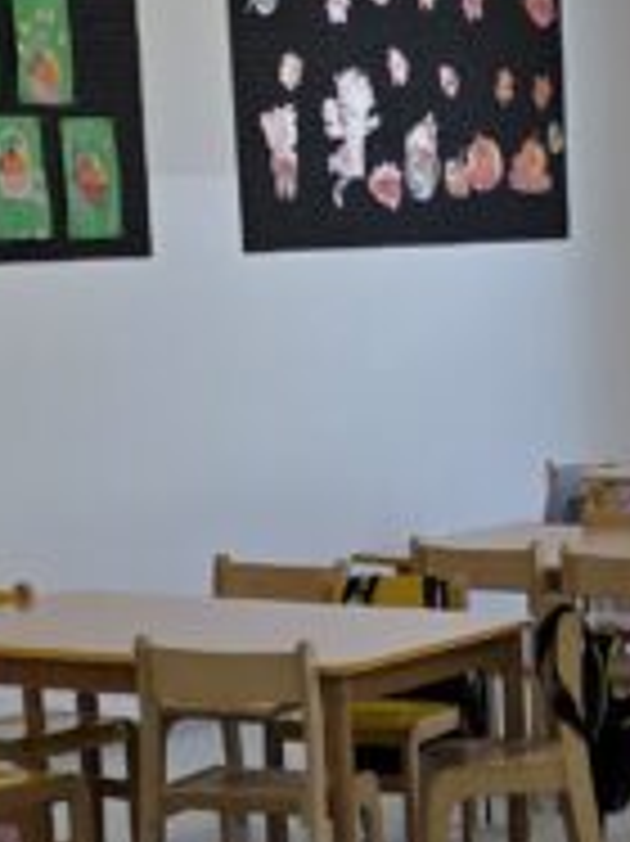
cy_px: 801
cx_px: 778
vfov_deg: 15.4
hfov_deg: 11.5
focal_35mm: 126
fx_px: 3061
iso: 40
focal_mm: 6.3
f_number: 1.7
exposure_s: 1/359
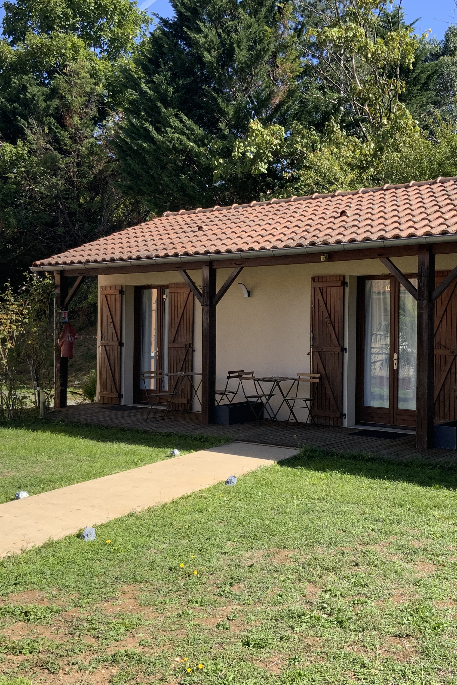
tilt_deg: +0.8
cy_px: 337
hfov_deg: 32.3
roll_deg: -1.2
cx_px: 309
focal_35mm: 41
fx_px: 781
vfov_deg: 47.4
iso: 16
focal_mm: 3
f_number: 1.8
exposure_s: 1/855
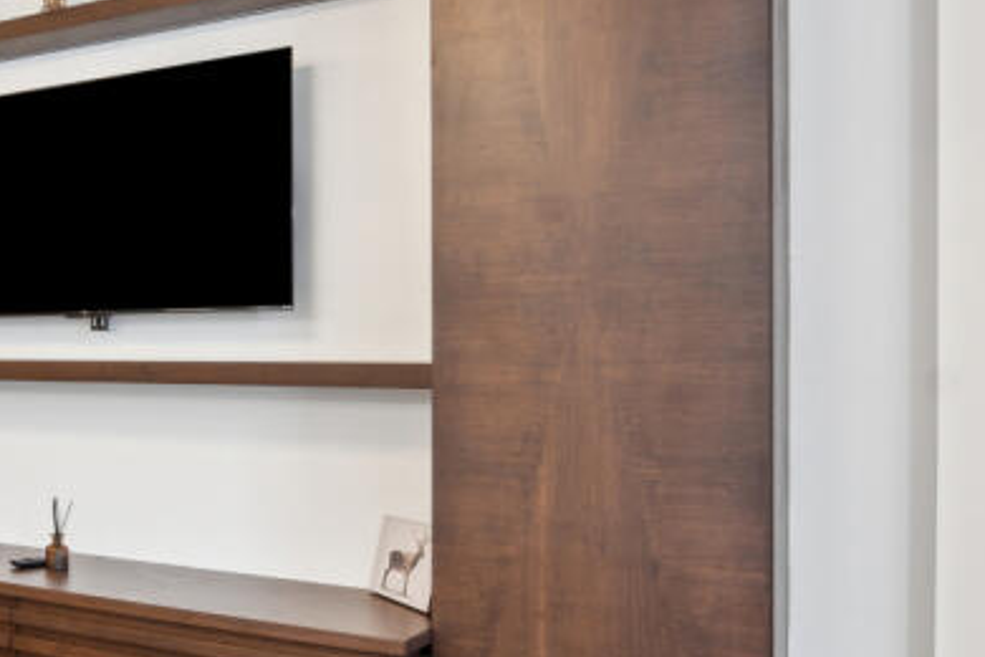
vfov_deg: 31.9
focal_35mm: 42
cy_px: 337
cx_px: -248
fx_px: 1149
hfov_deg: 34.9
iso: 400
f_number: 11
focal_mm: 16
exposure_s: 1/5
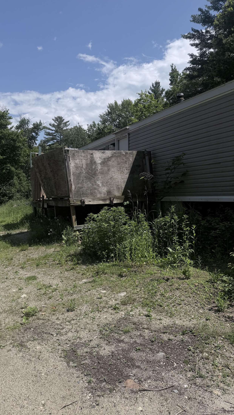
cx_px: 115
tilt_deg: -1.1
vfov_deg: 69.9
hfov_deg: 42.9
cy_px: 210
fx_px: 298
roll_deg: +0.9
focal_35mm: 27
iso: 80
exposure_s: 1/8130
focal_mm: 6.76
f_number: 1.78
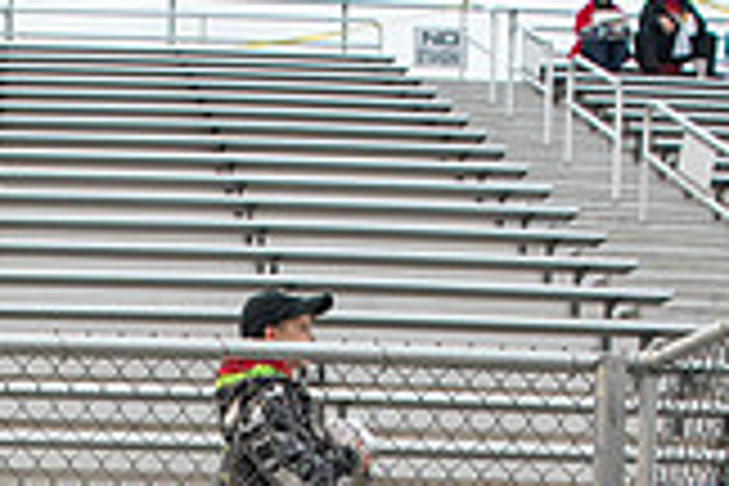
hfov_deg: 23.2
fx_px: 1741
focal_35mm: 86
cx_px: 112
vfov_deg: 14.2
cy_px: 848
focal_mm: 24
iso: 2000
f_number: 3.2
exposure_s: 1/800
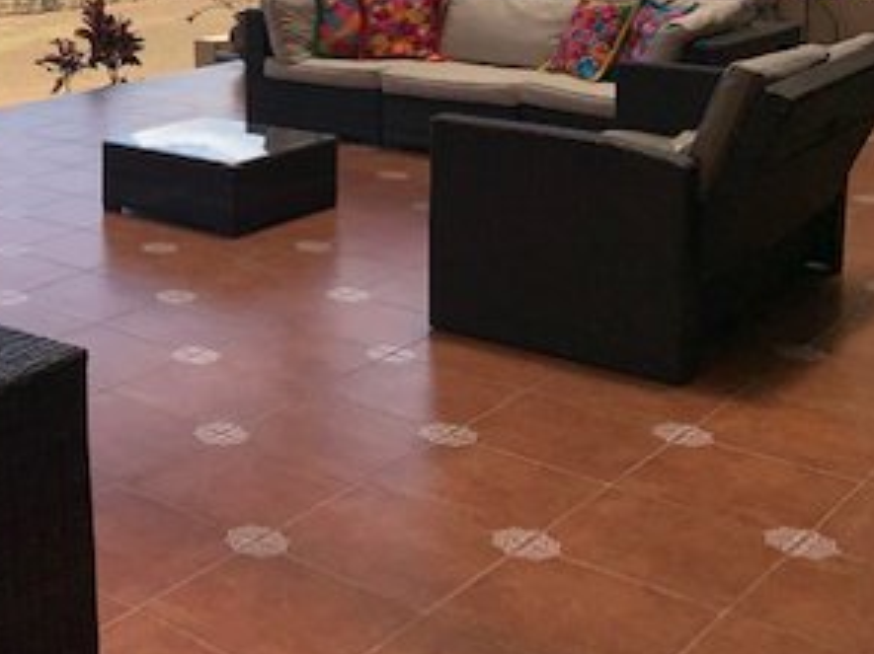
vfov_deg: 25.2
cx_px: -52
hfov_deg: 31.1
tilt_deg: -7.1
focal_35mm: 56
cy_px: 47
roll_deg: +2.3
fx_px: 1413
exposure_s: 1/3521
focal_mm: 4.25
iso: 25
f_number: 1.8
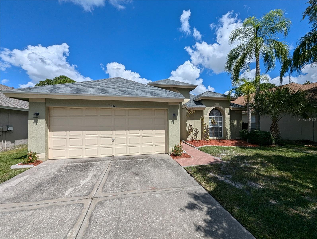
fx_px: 119
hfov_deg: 106.1
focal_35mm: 13
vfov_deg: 90.1
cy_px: 120
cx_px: 158
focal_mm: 1.95
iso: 43
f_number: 2.2
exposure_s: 1/2710
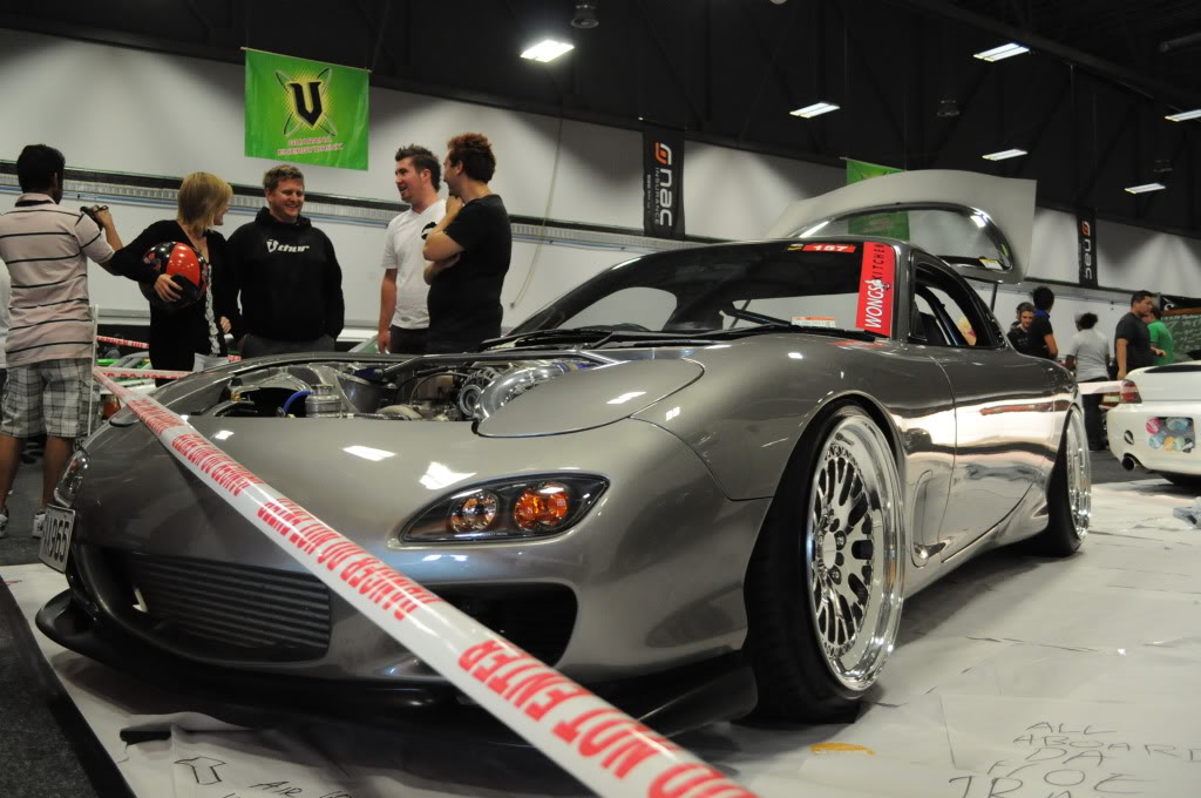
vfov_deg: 43.5
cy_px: 399
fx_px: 1000
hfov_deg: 62.0
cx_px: 600
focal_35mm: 30
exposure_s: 1/160
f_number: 4
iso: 2500
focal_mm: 20
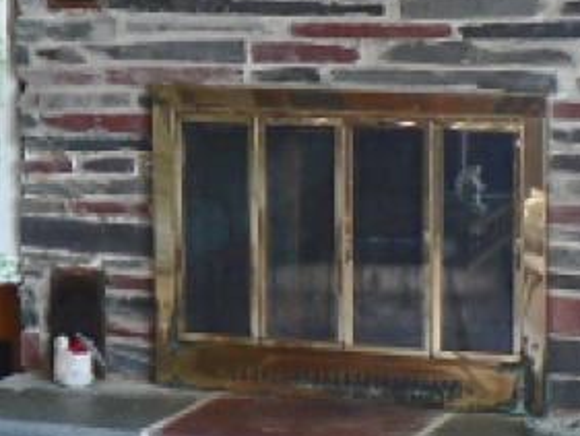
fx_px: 2196
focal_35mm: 131
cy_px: 20
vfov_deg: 11.2
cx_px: 196
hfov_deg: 15.0
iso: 150
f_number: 2.8
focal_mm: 6
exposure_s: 1/30
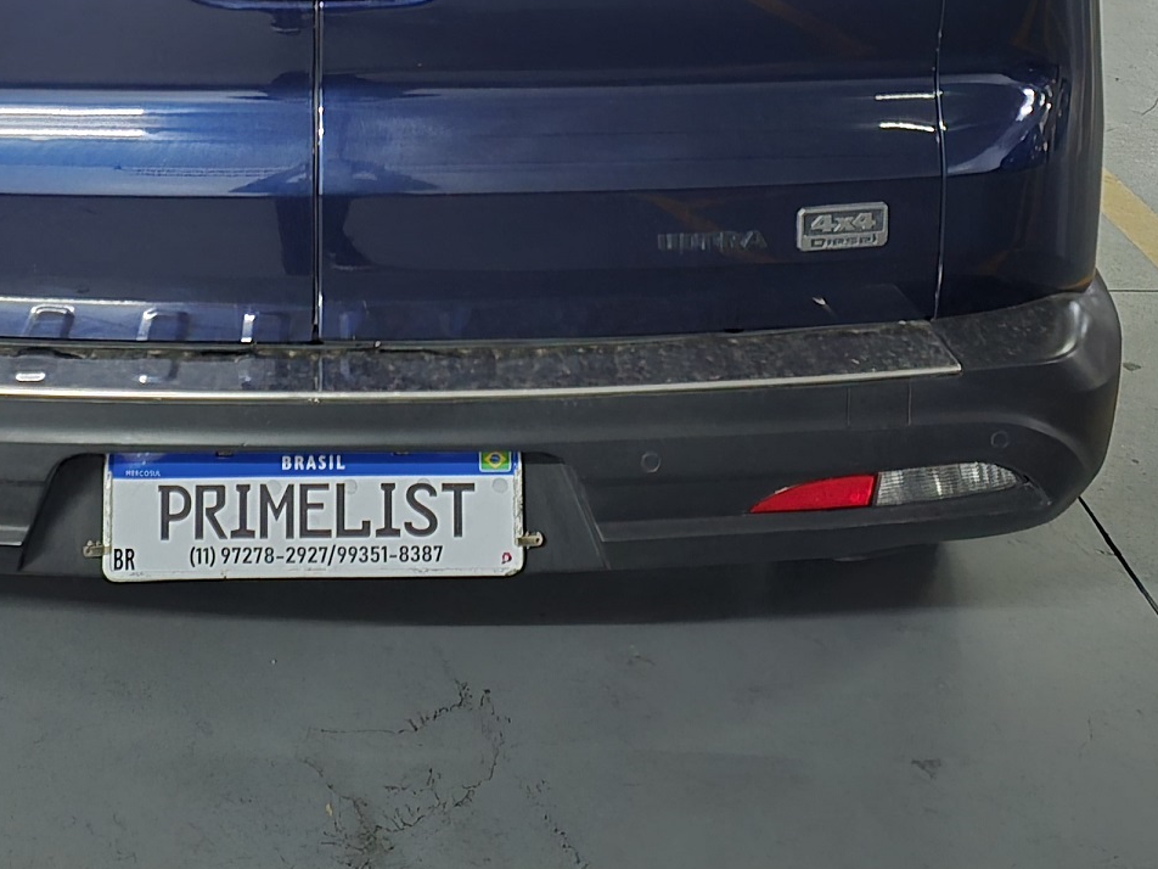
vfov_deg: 22.9
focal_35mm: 58
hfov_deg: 32.9
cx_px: 355
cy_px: -211
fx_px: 1940
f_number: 1.7
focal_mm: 6.3
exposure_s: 1/24
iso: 2500
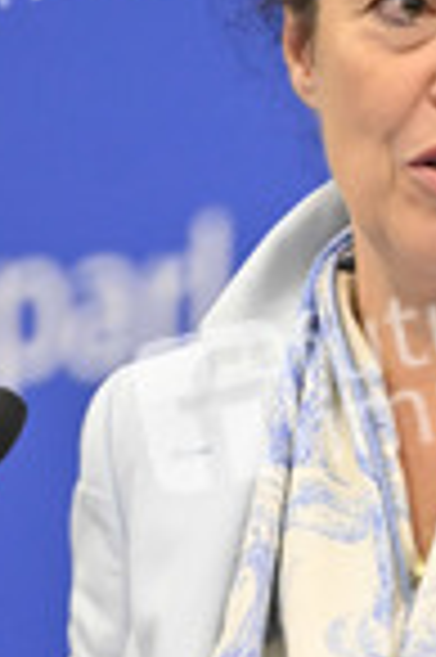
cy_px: 612
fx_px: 8959
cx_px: 494
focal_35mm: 492
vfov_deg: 4.2
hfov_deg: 2.8
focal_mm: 180
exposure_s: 1/800
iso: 5000
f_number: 2.8
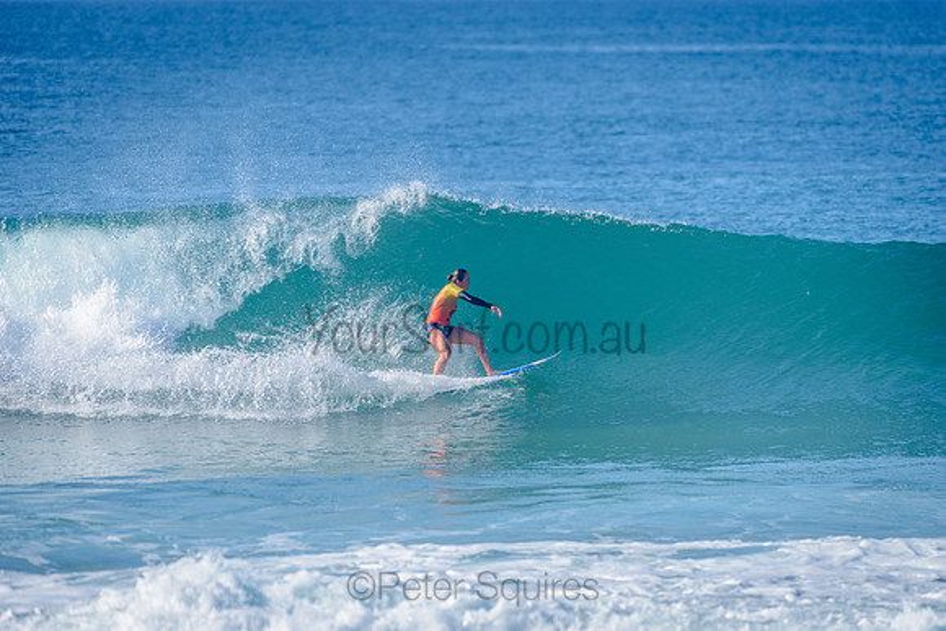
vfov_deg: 2.7
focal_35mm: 505
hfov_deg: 4.1
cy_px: 316
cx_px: 473
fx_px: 13277
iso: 180
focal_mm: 500
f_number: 5.6
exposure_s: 1/2000
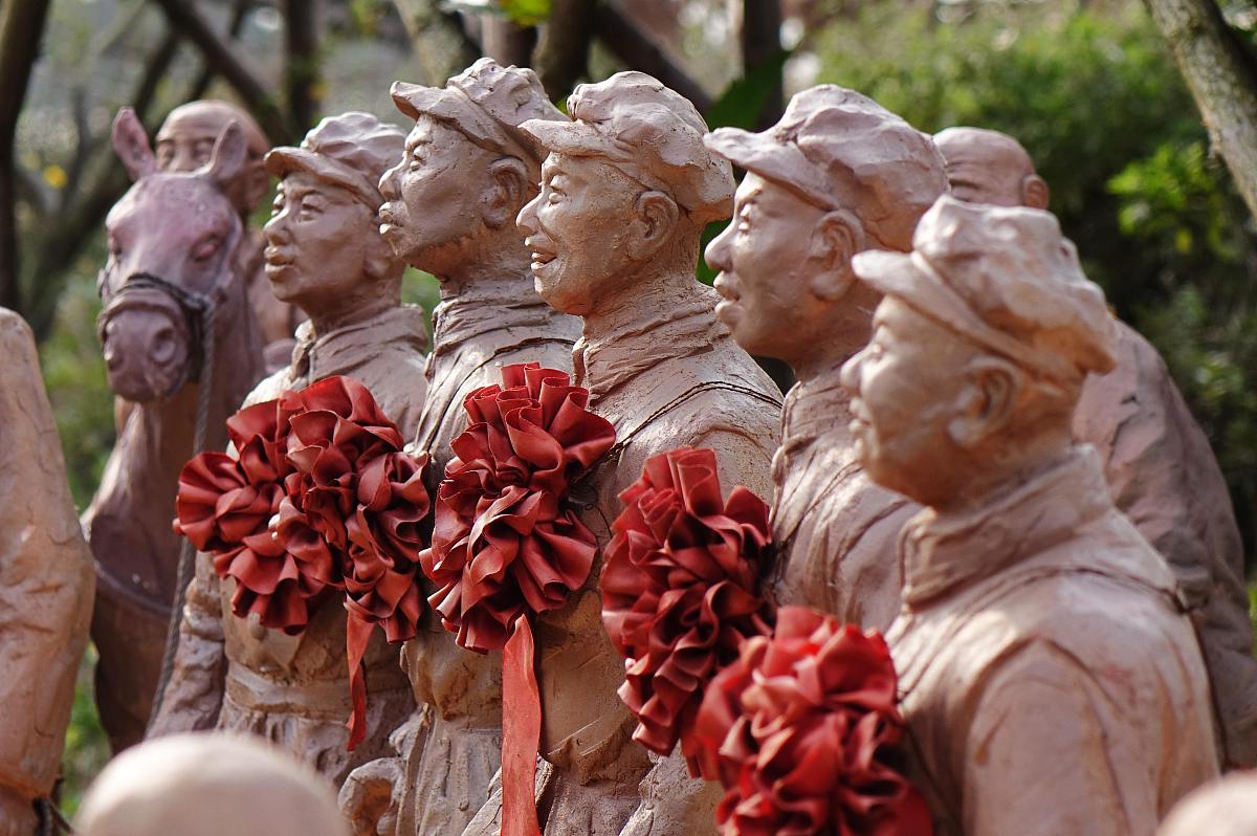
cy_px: 418
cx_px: 628
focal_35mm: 200
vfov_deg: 6.9
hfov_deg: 10.3
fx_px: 6977
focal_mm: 73.3
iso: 100
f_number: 4
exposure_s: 1/250
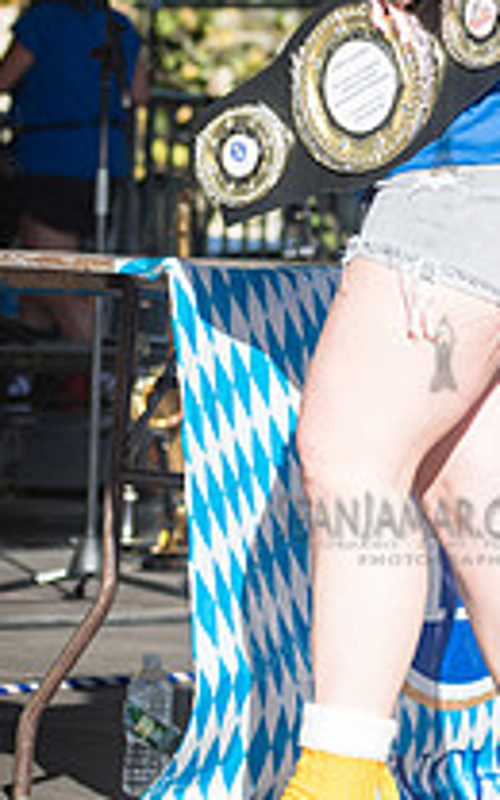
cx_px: 482
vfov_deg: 6.9
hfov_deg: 4.3
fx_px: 6628
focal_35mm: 304
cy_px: 8
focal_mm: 80
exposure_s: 1/1000
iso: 250
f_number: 4.5
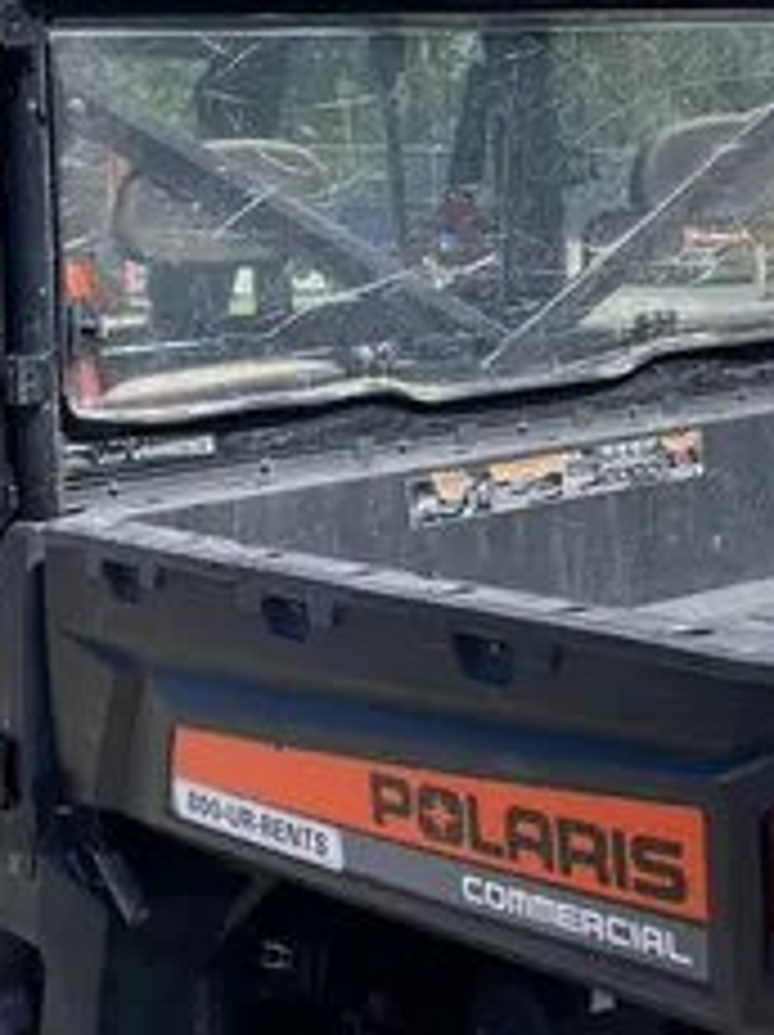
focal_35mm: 83
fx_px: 2479
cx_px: 526
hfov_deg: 17.7
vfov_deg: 23.6
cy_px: 529
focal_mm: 4.2
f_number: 1.6
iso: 32
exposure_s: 1/1595
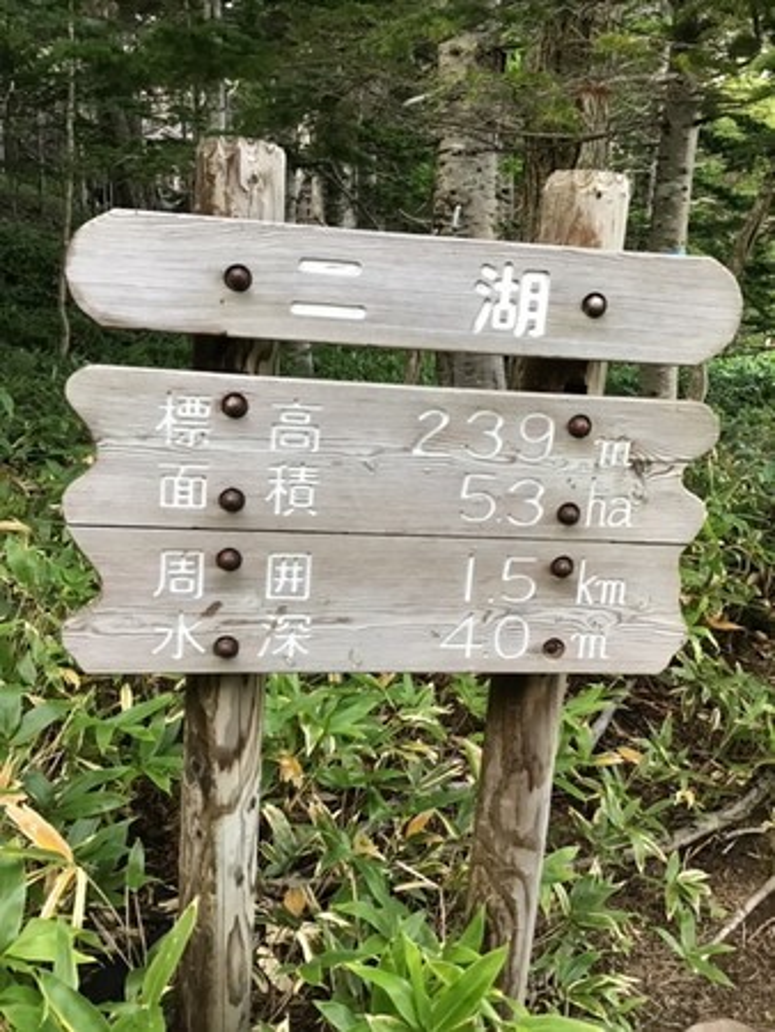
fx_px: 925
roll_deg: -3.9
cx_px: 388
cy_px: 516
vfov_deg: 58.3
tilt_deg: -13.6
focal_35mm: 31
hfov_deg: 45.5
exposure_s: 1/30
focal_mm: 3.3
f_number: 2.4
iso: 64
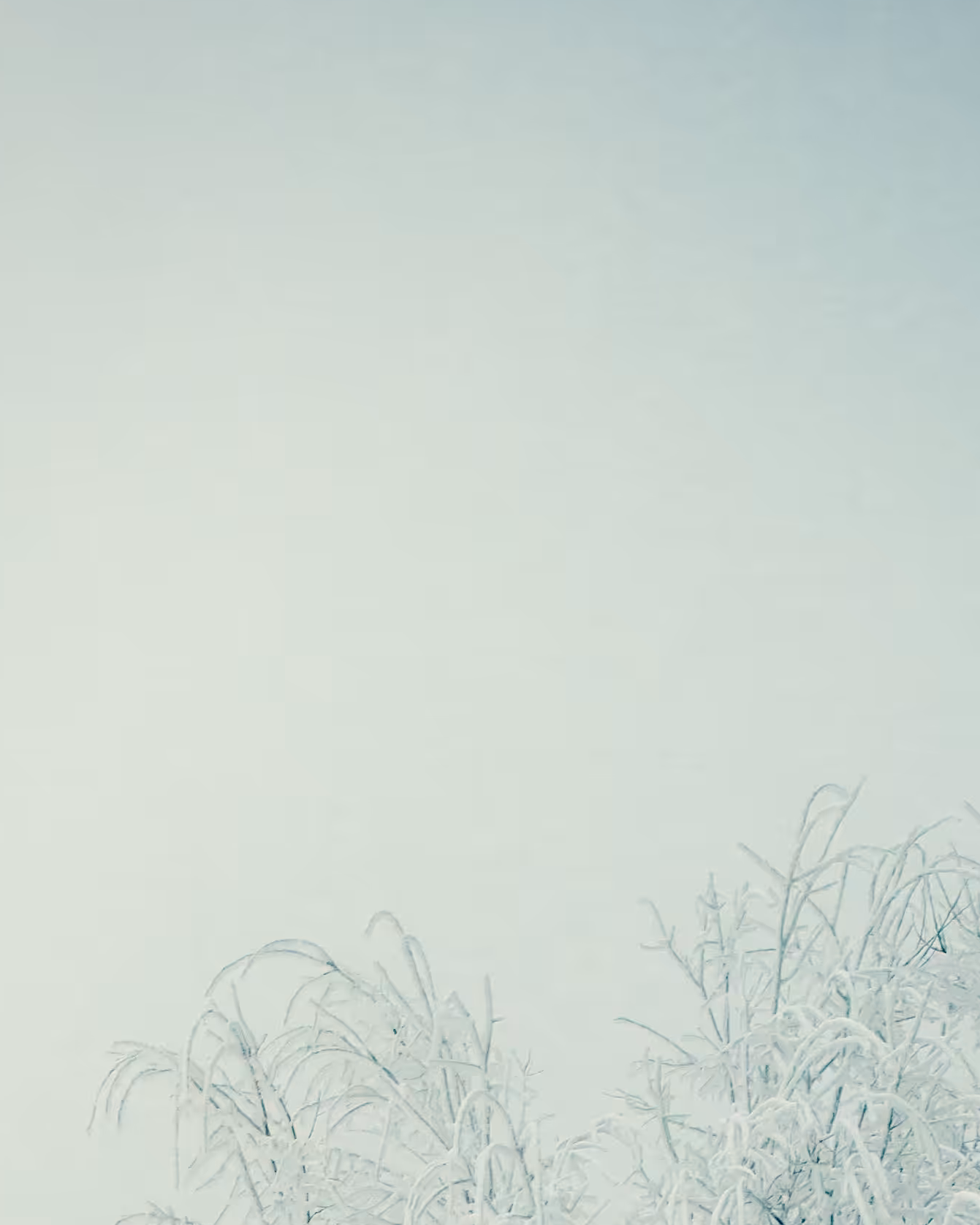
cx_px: 531
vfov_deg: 11.0
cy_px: 1960
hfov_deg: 9.2
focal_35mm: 168
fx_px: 6090
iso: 320
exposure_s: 1/200
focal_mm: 50
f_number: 4.5
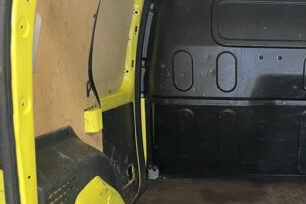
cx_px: 260
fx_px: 450
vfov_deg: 25.3
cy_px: 144
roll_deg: -1.5
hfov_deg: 35.8
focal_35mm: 53
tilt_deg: -15.1
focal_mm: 4.2
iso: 500
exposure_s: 1/52
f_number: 1.6
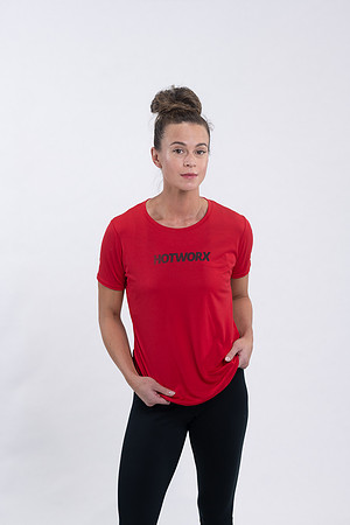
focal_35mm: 85
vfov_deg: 23.9
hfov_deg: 16.1
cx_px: 175
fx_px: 1239
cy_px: 262
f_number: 4
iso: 200
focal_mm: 85
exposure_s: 1/125
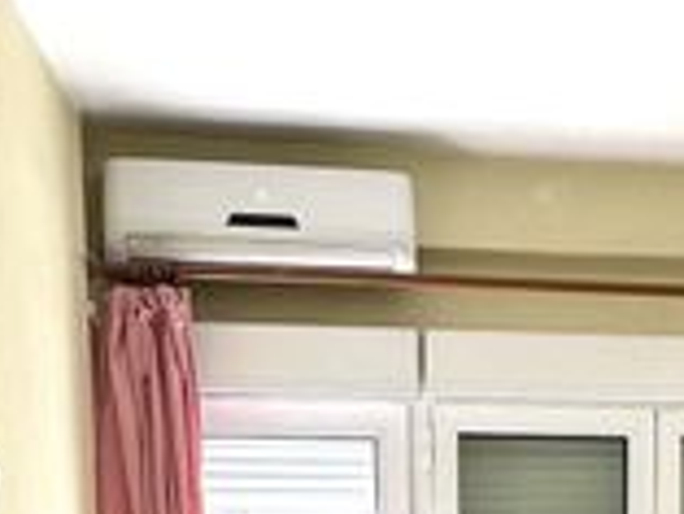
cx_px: 527
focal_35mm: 57
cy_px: 893
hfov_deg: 33.0
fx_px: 1127
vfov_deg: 19.8
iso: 50
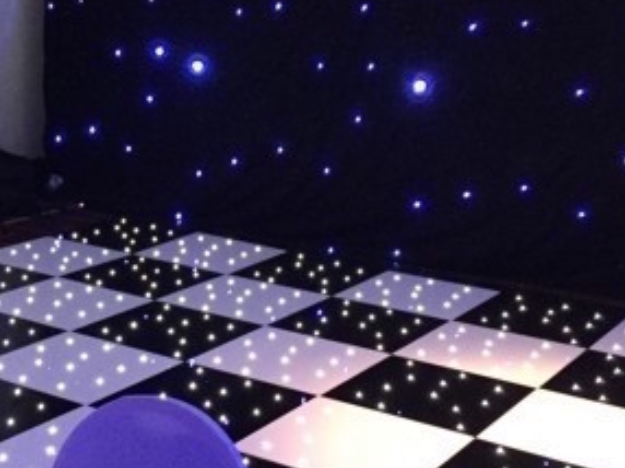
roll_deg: -1.7
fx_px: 1173
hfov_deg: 29.6
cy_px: 212
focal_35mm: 65
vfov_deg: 22.5
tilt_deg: -12.0
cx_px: 192
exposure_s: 1/25
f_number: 2.2
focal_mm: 4.15
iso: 250
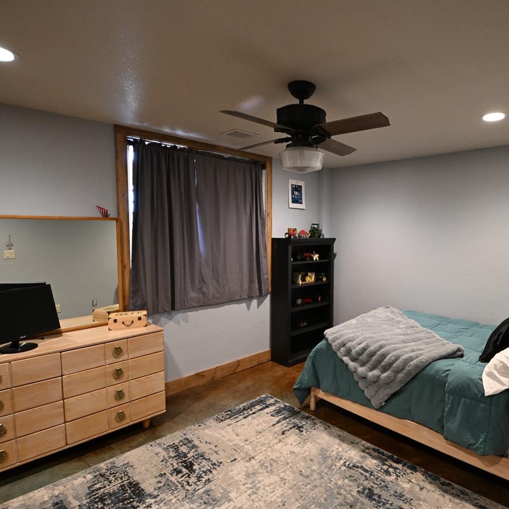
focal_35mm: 20
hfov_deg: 73.1
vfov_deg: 74.8
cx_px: 329
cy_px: 262
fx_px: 333
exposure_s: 1/125
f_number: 3.5
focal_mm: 10
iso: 1800
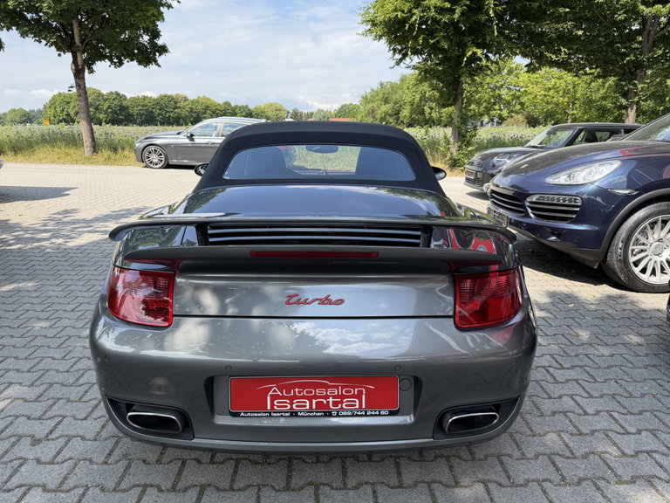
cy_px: 252
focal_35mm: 24
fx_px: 465
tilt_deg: -13.8
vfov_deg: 56.8
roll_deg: +0.3
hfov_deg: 71.6
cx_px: 335
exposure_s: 1/2000
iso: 100
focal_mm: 6.76
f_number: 1.78
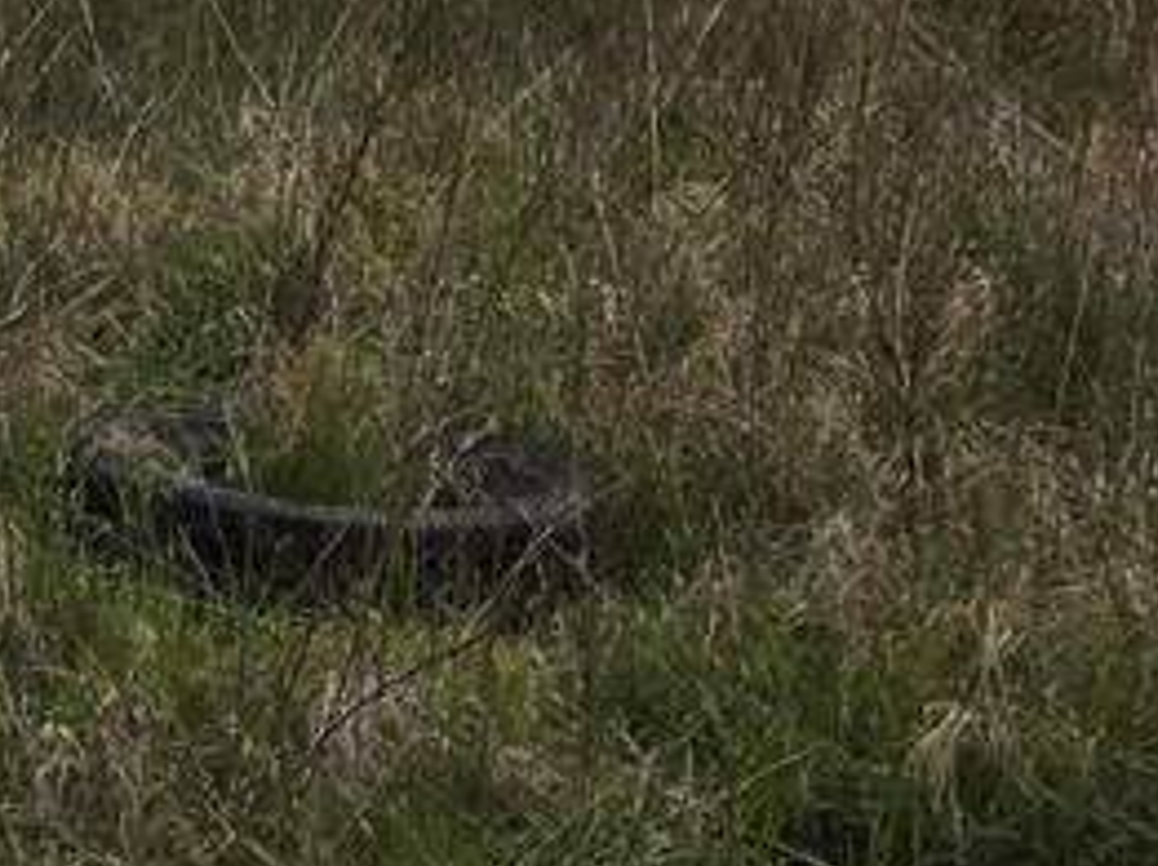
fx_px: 3775
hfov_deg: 15.7
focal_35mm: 113
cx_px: -683
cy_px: -608
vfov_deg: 12.2
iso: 10
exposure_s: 1/1232
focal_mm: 6.5
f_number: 1.4
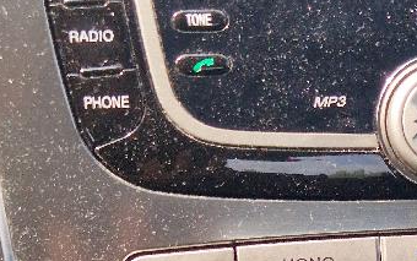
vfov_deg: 9.7
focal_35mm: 129
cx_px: 467
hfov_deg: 15.7
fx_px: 1467
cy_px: 446
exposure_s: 1/213
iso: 50
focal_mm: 5.4
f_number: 1.8
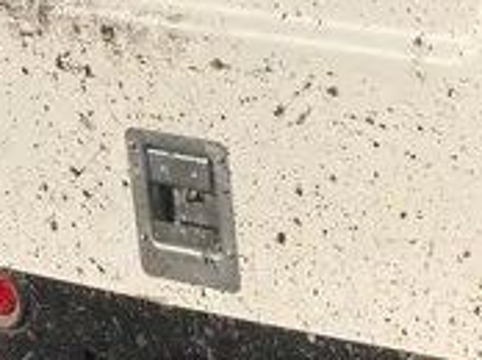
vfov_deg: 12.4
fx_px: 1641
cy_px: 29
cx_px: 634
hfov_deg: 15.8
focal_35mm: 118
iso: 20
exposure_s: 1/2703
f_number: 1.8
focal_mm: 3.99
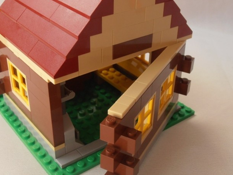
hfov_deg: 34.9
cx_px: 116
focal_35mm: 55
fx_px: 370
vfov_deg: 26.6
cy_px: 86
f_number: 3.9
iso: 100
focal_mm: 6.61
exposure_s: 1/40
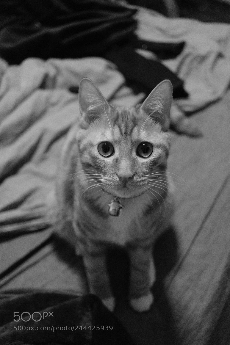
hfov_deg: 32.6
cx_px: 115
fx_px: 393
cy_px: 172
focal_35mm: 41
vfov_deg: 47.4
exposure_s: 1/125
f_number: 2.8
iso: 8000
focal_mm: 27
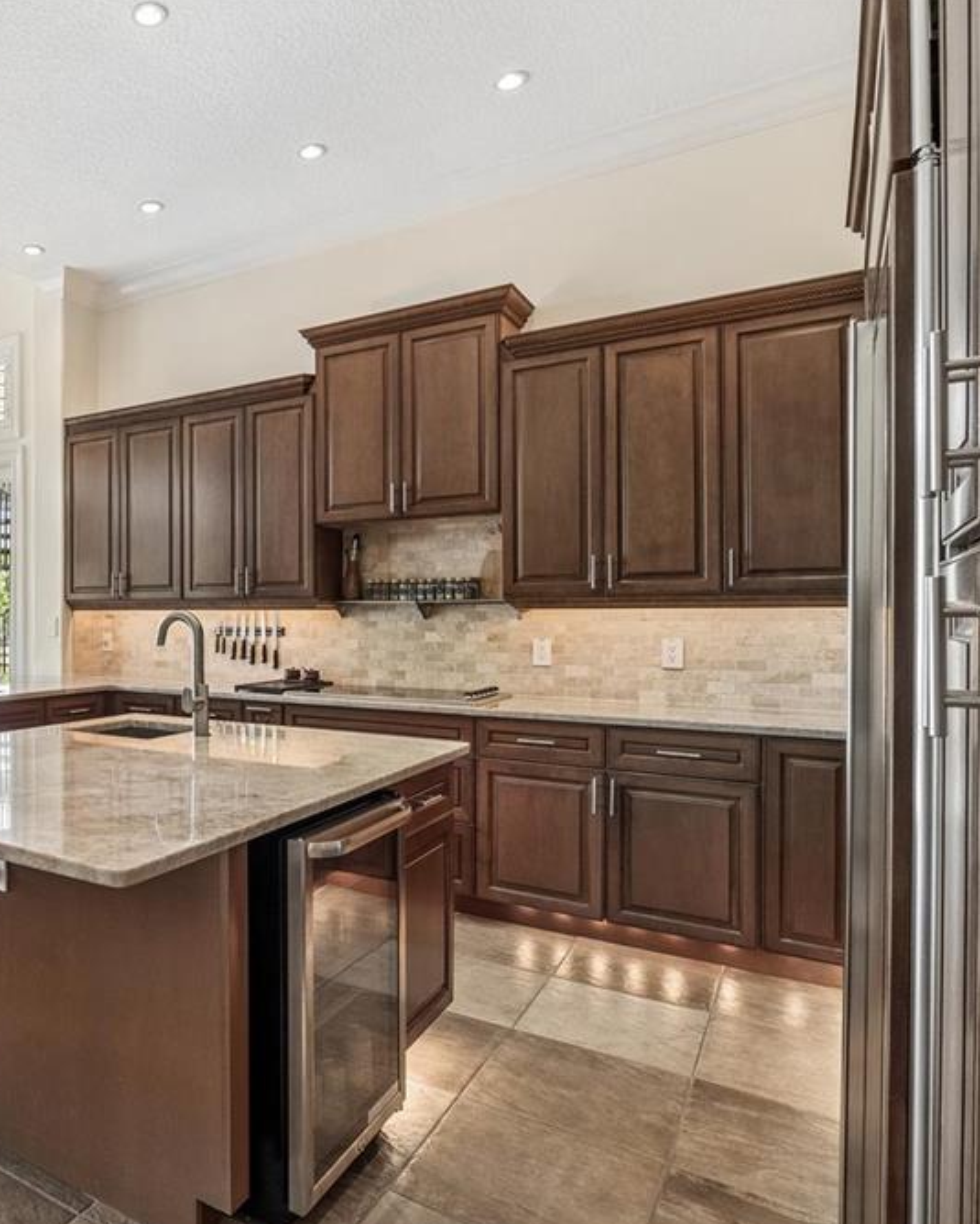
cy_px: 616
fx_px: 833
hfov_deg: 55.0
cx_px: 148
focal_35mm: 23
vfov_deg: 72.6
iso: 800
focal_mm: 16
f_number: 10
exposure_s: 1/30
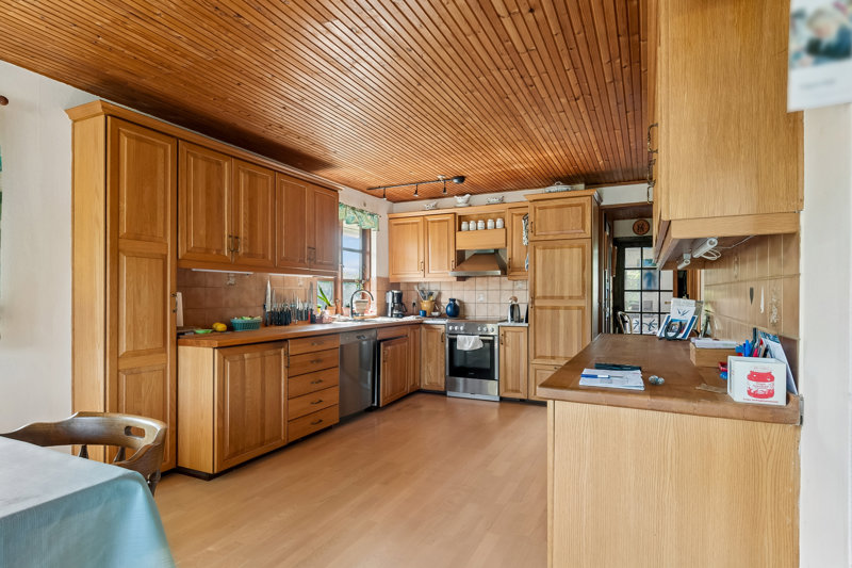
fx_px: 426
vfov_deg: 67.4
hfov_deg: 90.0
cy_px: 284
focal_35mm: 18
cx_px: 426
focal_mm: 12
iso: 200
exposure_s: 1/10
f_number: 10
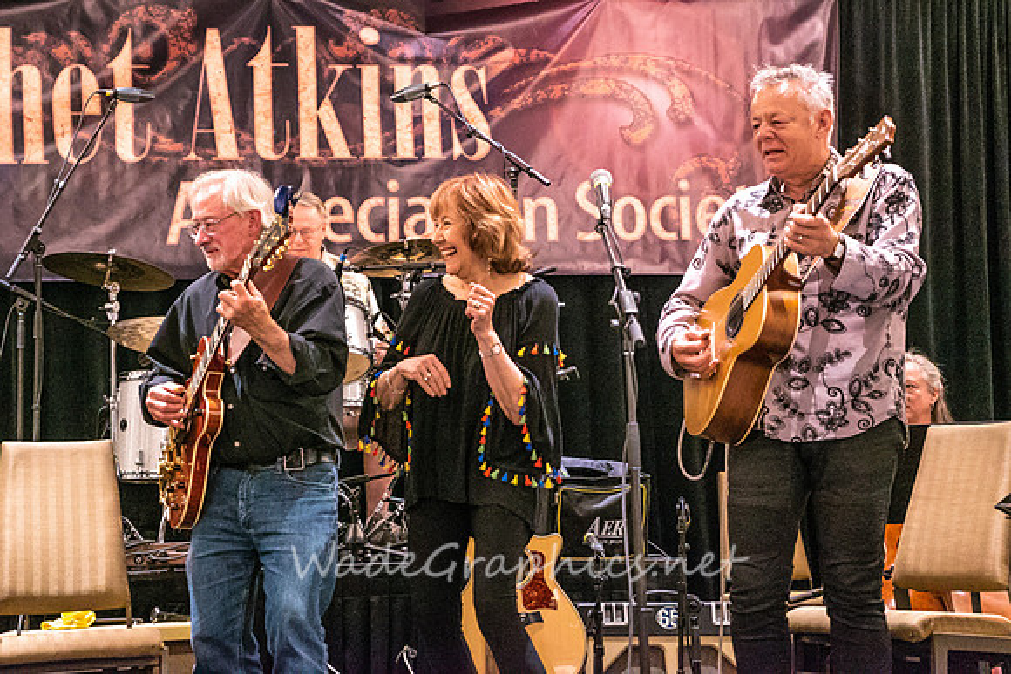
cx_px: 442
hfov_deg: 24.9
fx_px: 2285
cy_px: 283
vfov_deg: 16.8
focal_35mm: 81
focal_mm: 70
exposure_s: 1/160
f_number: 5.6
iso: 8000
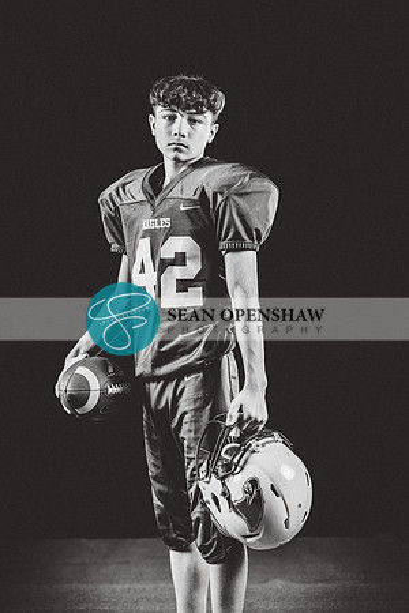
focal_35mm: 95
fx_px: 1619
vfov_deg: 21.5
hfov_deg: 14.4
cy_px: 306
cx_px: 204
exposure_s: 1/160
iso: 200
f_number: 4
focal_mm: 95
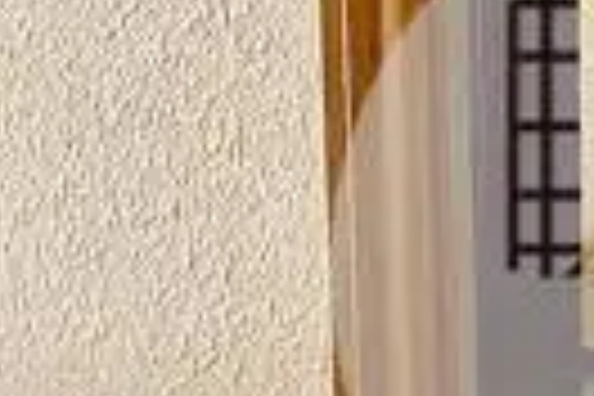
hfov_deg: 16.5
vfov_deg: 11.6
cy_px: 270
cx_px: 752
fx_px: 1947
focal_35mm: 118
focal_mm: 1.65
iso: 200
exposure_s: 1/50
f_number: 2.2
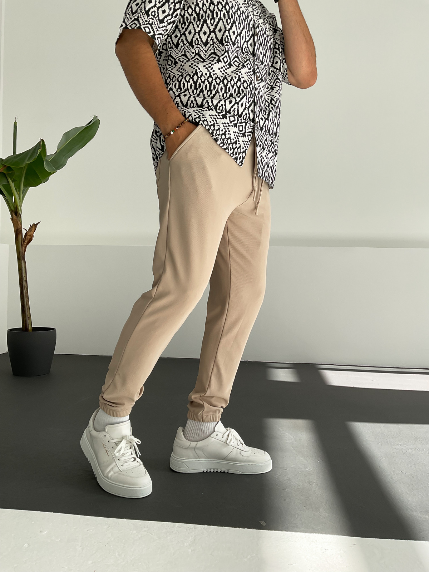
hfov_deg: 48.2
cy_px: 286
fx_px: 479
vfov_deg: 61.7
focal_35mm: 29
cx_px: 214
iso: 16
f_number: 1.8
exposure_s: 1/540
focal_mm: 3
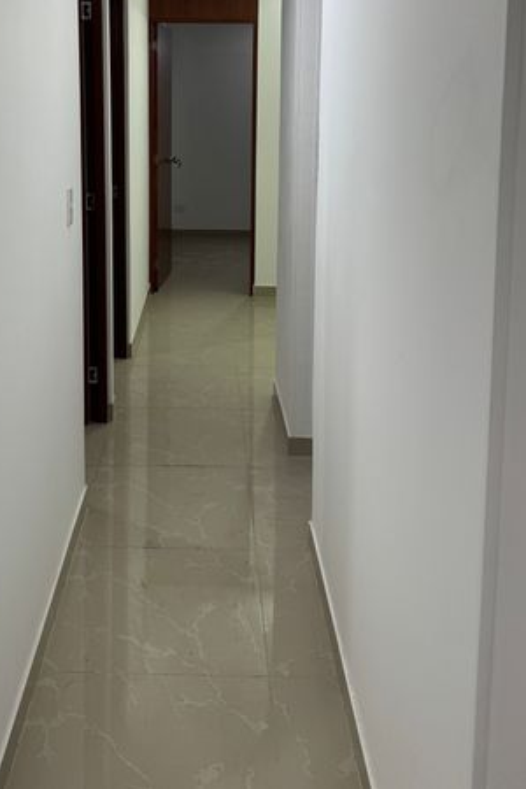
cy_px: 206
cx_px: 188
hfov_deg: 35.7
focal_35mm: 37
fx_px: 811
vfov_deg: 50.0
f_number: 1.78
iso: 100
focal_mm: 6.76
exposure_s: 1/120
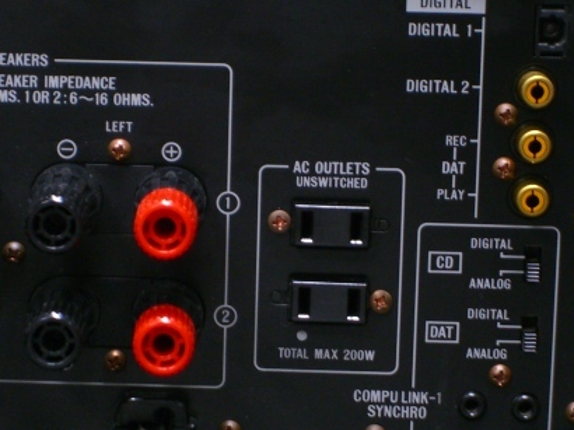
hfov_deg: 11.1
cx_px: 174
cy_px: 154
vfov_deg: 8.3
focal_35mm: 178
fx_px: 2950
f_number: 5.1
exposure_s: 1/8
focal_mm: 23.7
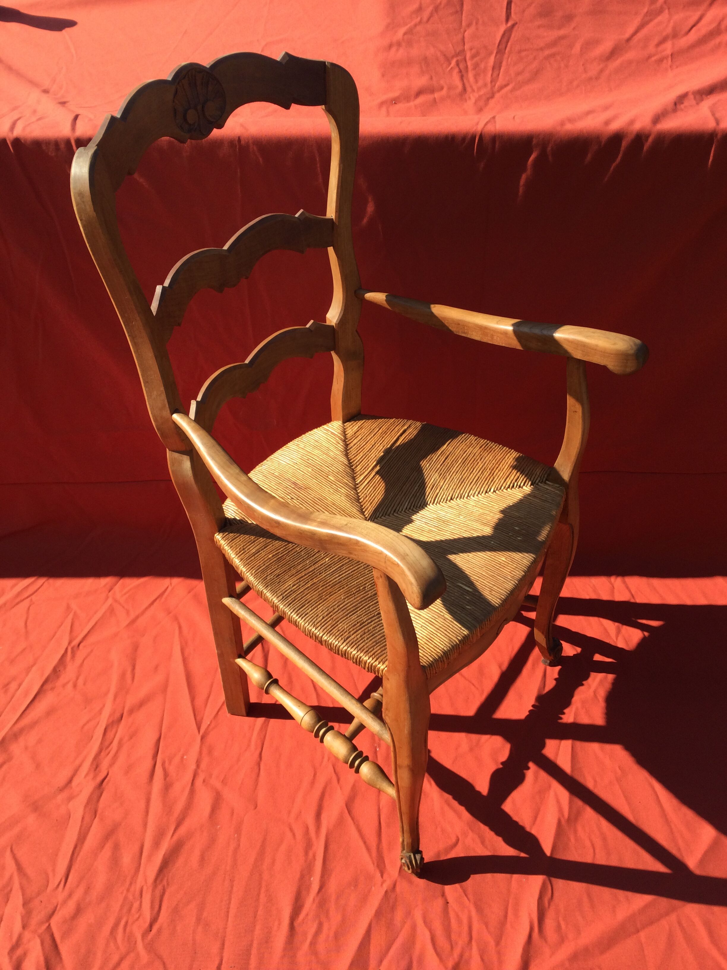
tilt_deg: -41.9
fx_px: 868
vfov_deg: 58.4
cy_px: 485
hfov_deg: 45.4
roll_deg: +1.1
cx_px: 364
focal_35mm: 31
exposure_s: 1/539
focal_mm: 3.3
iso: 25
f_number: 2.4
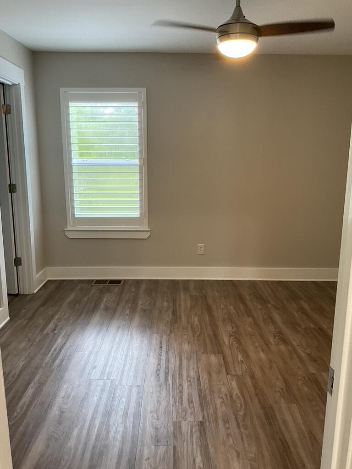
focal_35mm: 29
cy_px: 234
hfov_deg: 48.2
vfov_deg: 61.7
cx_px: 176
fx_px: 393
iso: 100
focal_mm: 3
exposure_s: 1/60
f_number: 1.8
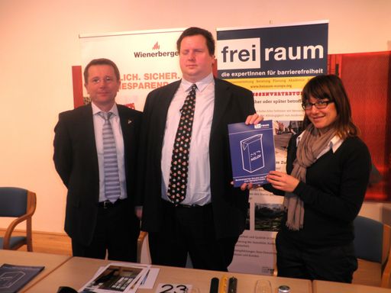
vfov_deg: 39.7
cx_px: 196
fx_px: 407
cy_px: 146
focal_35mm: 36
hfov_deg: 51.4
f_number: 3.5
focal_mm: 6.3
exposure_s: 1/30
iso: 64
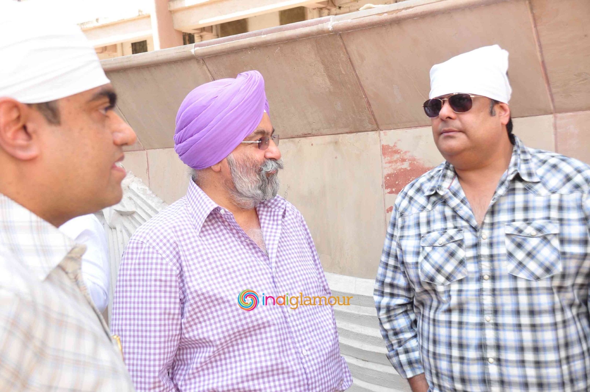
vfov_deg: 31.8
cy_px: 196
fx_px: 688
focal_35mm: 42
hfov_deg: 46.4
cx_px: 295
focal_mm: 28
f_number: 7.1
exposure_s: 1/160
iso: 400
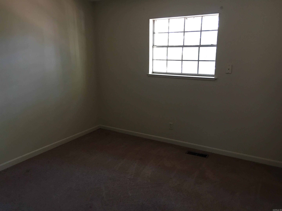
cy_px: 106
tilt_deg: -13.1
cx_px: 141
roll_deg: +0.6
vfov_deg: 48.2
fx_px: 236
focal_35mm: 29
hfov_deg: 61.7
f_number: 2.2
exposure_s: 1/15
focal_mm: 4.15
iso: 100
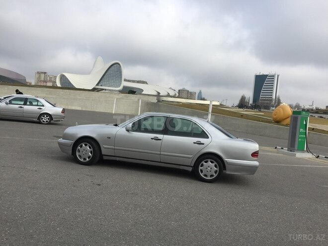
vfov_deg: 48.2
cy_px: 123
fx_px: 275
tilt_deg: -1.0
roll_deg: -5.9
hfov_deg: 61.7
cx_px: 164
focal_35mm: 29
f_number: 2.2
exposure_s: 1/1364
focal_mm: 4.15
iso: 32
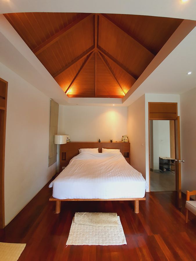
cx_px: 98
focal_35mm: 13
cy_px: 130
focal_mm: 1.8
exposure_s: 1/50
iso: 200
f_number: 2.2
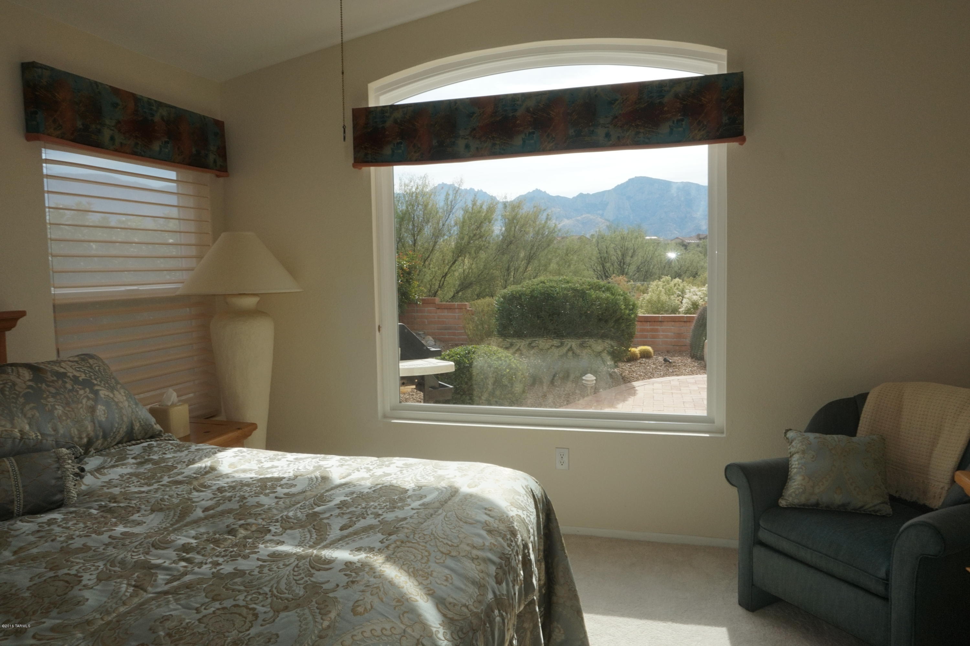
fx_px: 646
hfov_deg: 73.8
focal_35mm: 24
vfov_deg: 53.1
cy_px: 323
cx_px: 485
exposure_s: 1/160
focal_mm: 16
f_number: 16
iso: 320
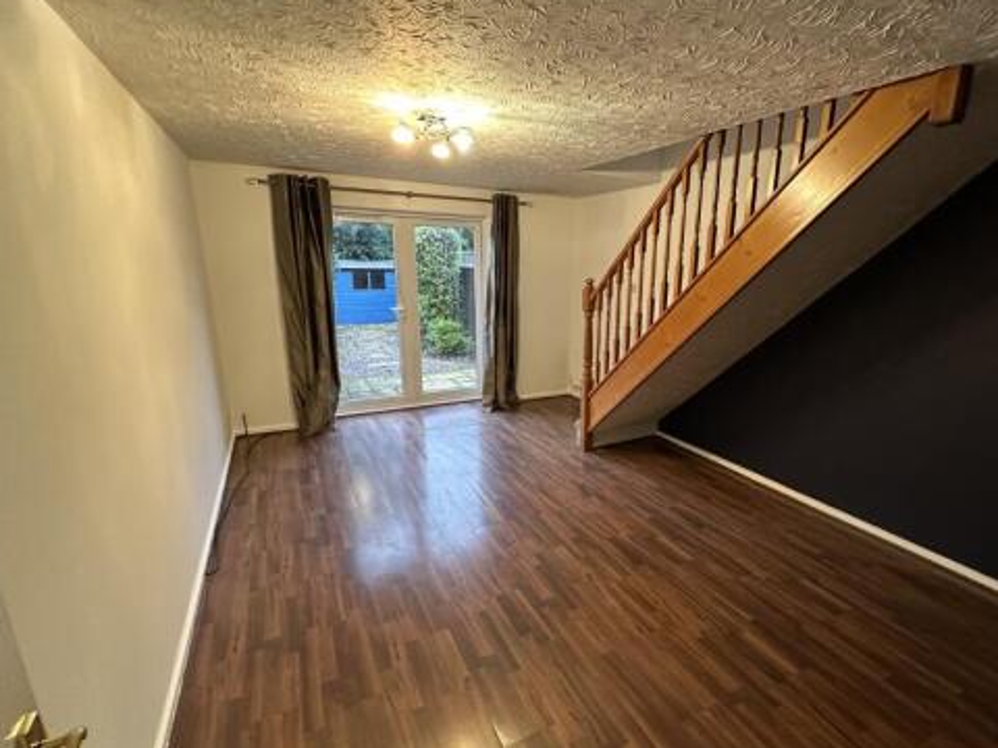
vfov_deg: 74.7
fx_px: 490
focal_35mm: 17
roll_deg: -0.9
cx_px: 556
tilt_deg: -15.3
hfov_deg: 90.6
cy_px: 396
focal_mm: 2.22
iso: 640
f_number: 2.2
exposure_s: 1/50
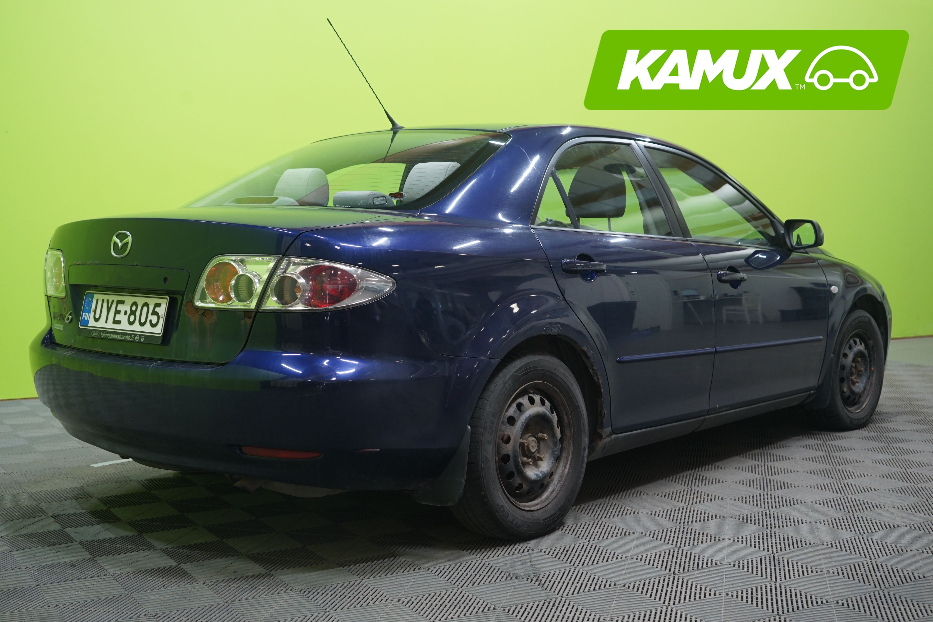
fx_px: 1114
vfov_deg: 31.2
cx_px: 466
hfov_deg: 45.4
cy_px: 311
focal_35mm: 43
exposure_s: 1/20
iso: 800
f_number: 5
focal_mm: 43
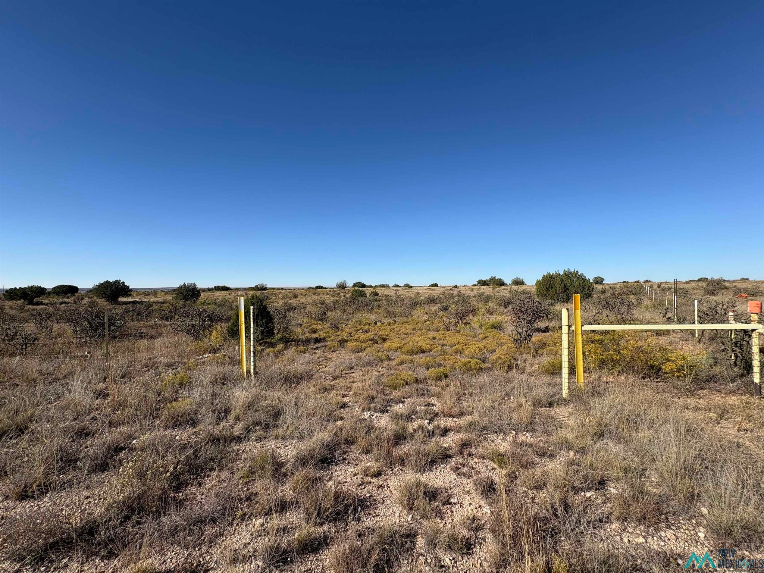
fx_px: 309
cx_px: 382
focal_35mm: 14
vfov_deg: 85.7
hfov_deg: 102.1
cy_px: 286
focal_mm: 2.22
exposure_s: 1/2273
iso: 40
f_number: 2.2
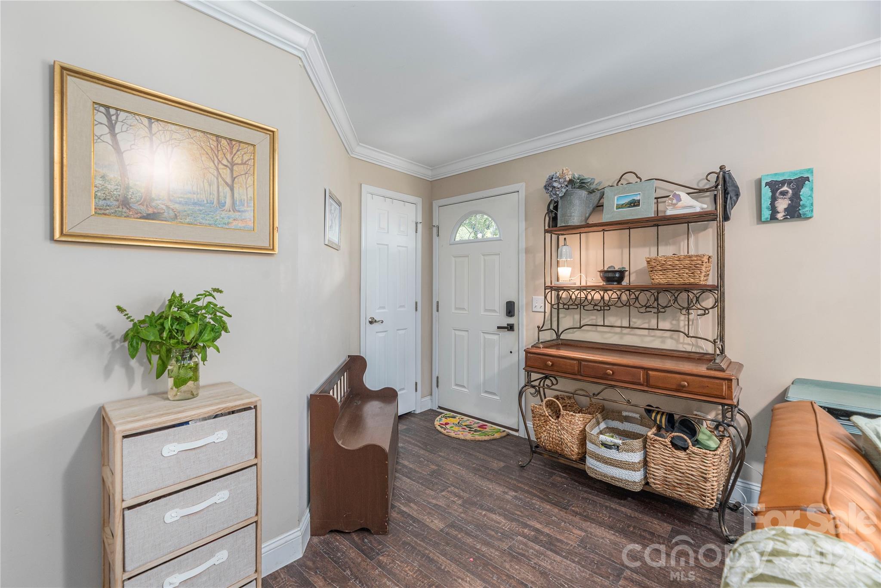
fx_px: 343
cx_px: 440
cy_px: 294
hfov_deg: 104.2
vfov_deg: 81.3
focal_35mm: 14
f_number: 8
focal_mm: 14
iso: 320
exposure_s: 1/60
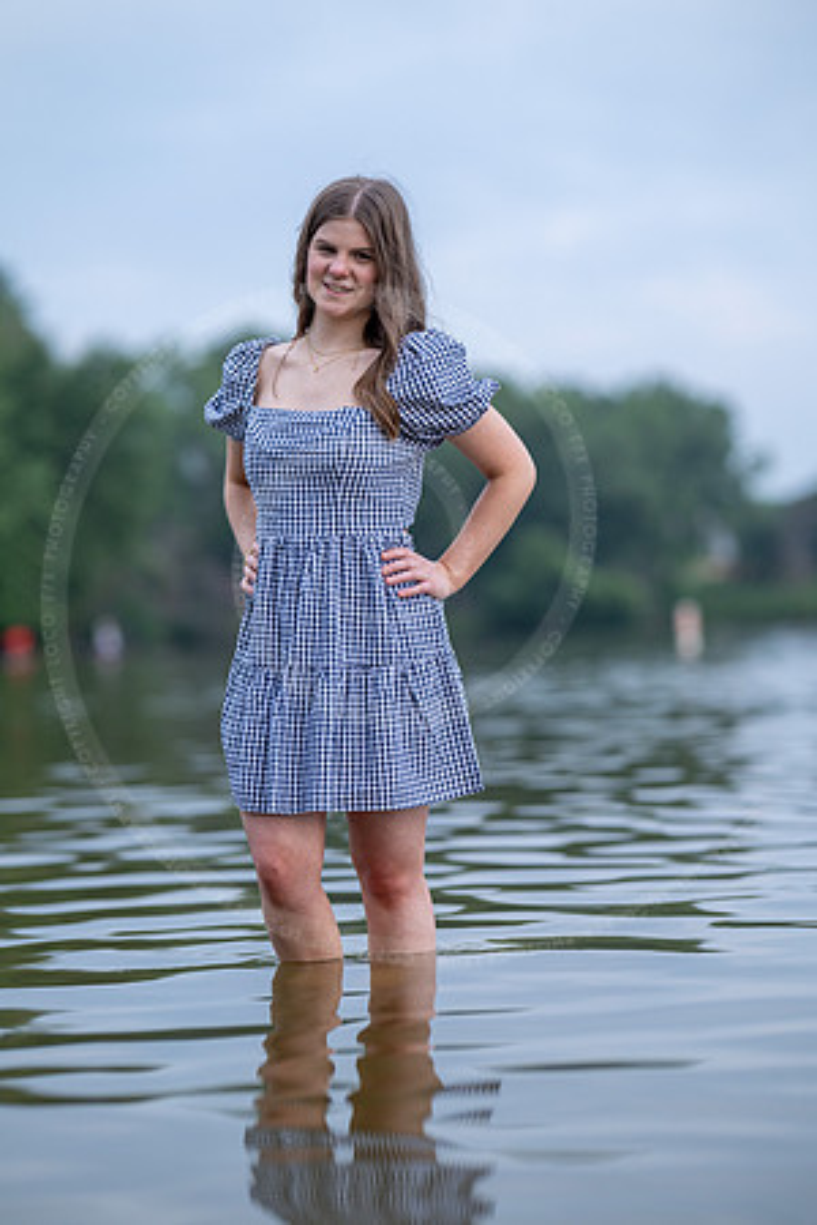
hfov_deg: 16.1
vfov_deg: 23.9
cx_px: 408
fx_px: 2893
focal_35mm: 85
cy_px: 612
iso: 500
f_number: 1.8
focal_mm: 85
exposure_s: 1/320
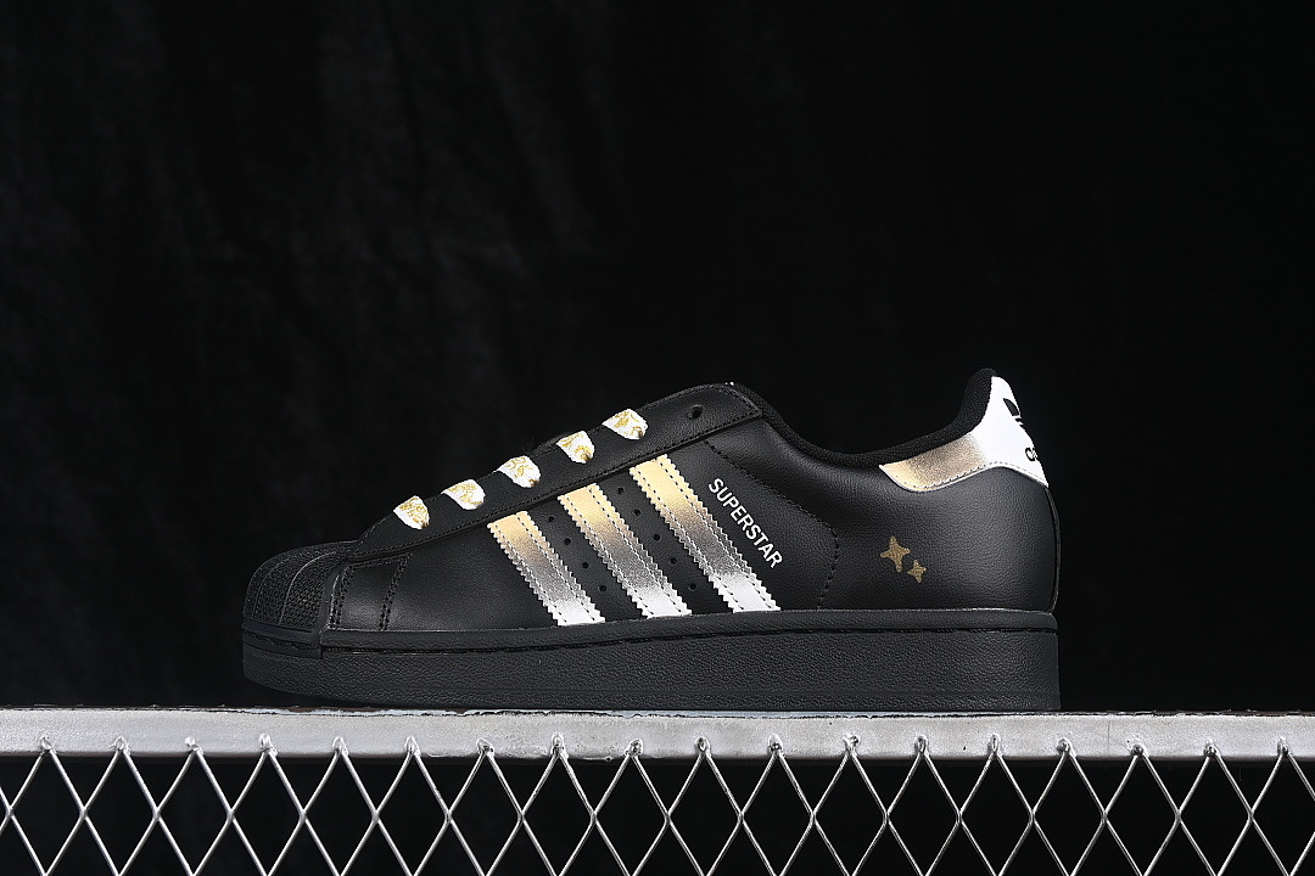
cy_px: 438
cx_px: 658
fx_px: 2739
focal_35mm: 75
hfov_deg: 27.0
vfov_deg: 18.2
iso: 160
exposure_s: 1/60
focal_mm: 50
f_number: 6.3
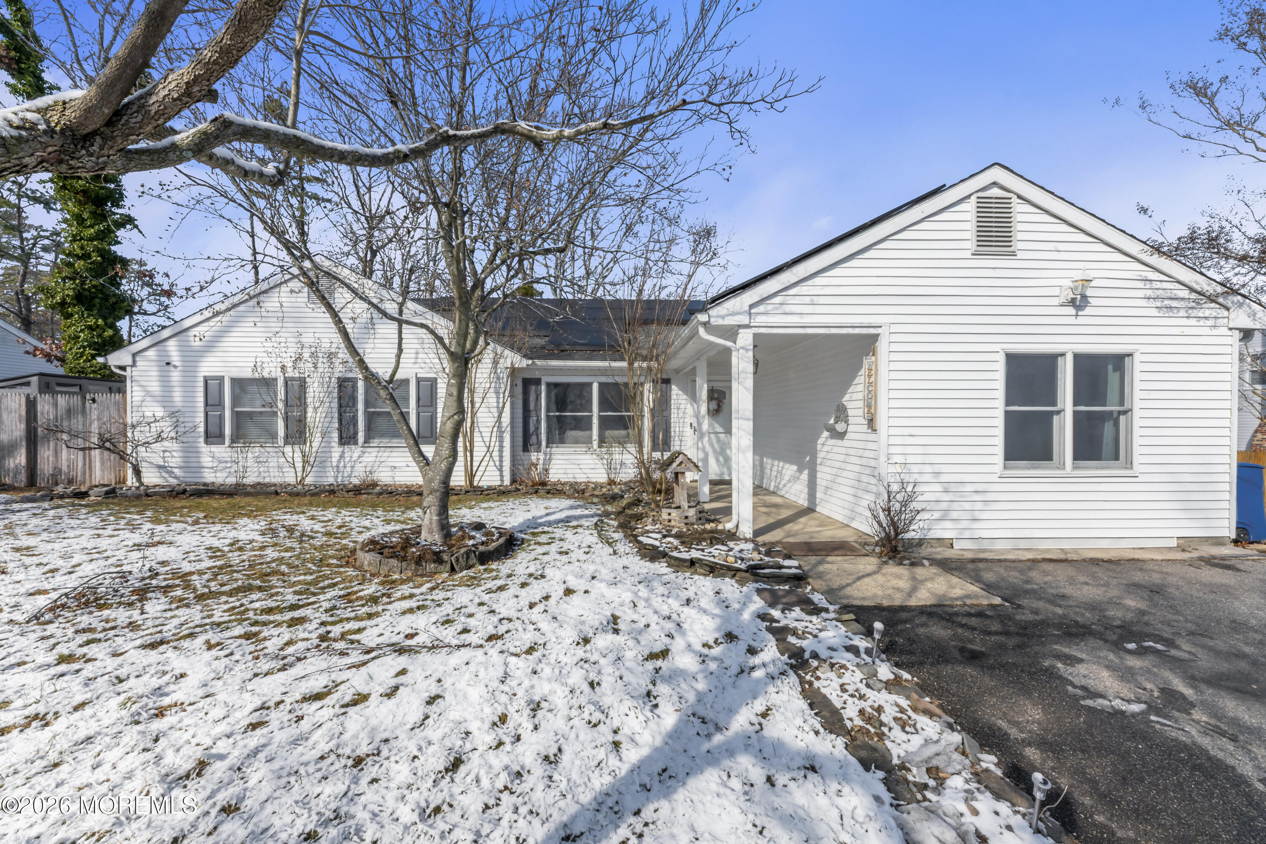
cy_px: 422
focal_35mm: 14
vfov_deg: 81.2
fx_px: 492
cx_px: 633
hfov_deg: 104.3
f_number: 22
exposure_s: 1/250
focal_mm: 14
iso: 125
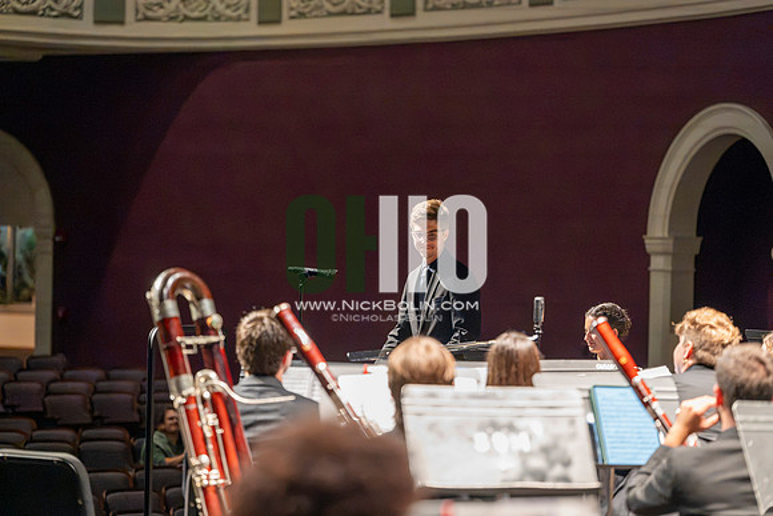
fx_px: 2577
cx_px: 386
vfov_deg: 11.4
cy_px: 258
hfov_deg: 17.1
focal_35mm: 120
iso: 12800
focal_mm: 120
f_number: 2.8
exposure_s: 1/640
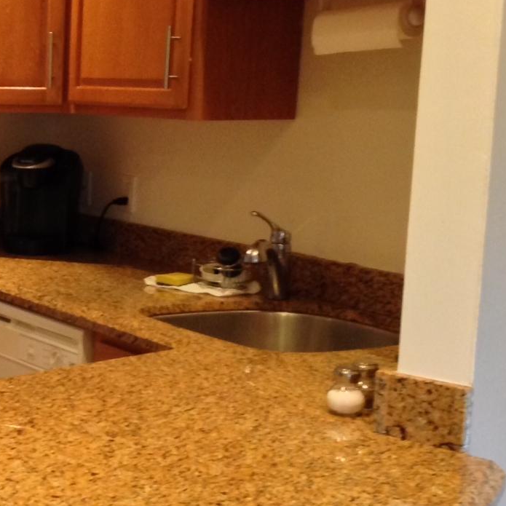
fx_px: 1422
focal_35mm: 86
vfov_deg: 20.2
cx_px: -151
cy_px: 282
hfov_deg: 18.7
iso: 250
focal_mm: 4.12
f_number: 2.4
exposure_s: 1/20
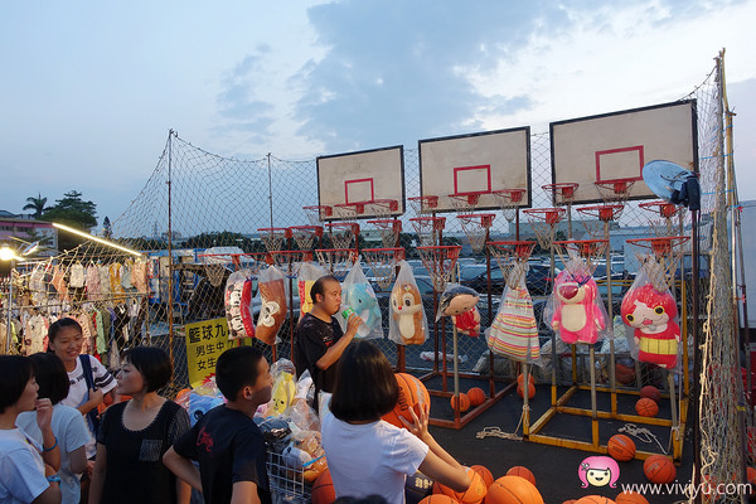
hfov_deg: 73.7
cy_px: 252
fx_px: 504
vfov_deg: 53.1
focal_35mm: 24
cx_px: 378
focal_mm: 8.8
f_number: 2.8
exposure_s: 1/60
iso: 250
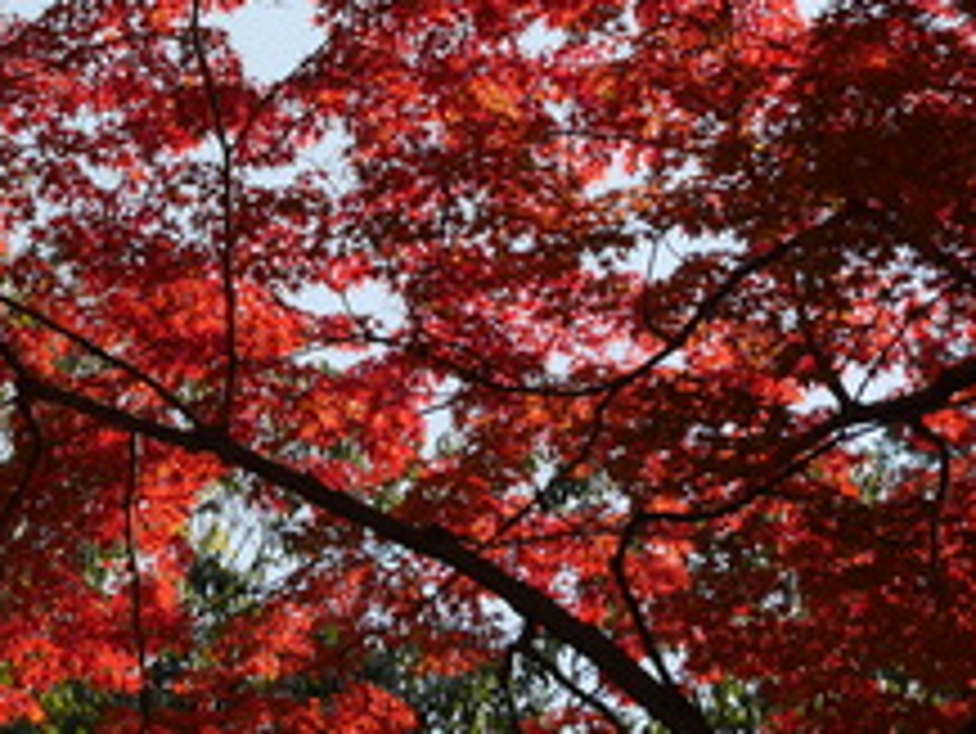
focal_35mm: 133
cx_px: -211
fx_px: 3752
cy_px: -250
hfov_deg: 14.3
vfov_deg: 10.9
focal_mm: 24
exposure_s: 1/200
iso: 200
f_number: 7.1
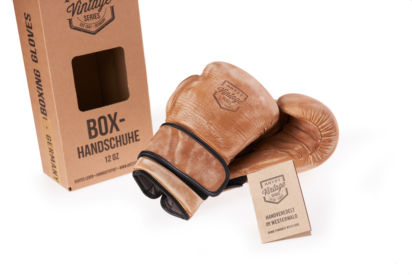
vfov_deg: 19.5
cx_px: 206
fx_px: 801
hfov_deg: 28.8
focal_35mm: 70
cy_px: 138
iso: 80
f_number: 9
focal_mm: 70
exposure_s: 1/125
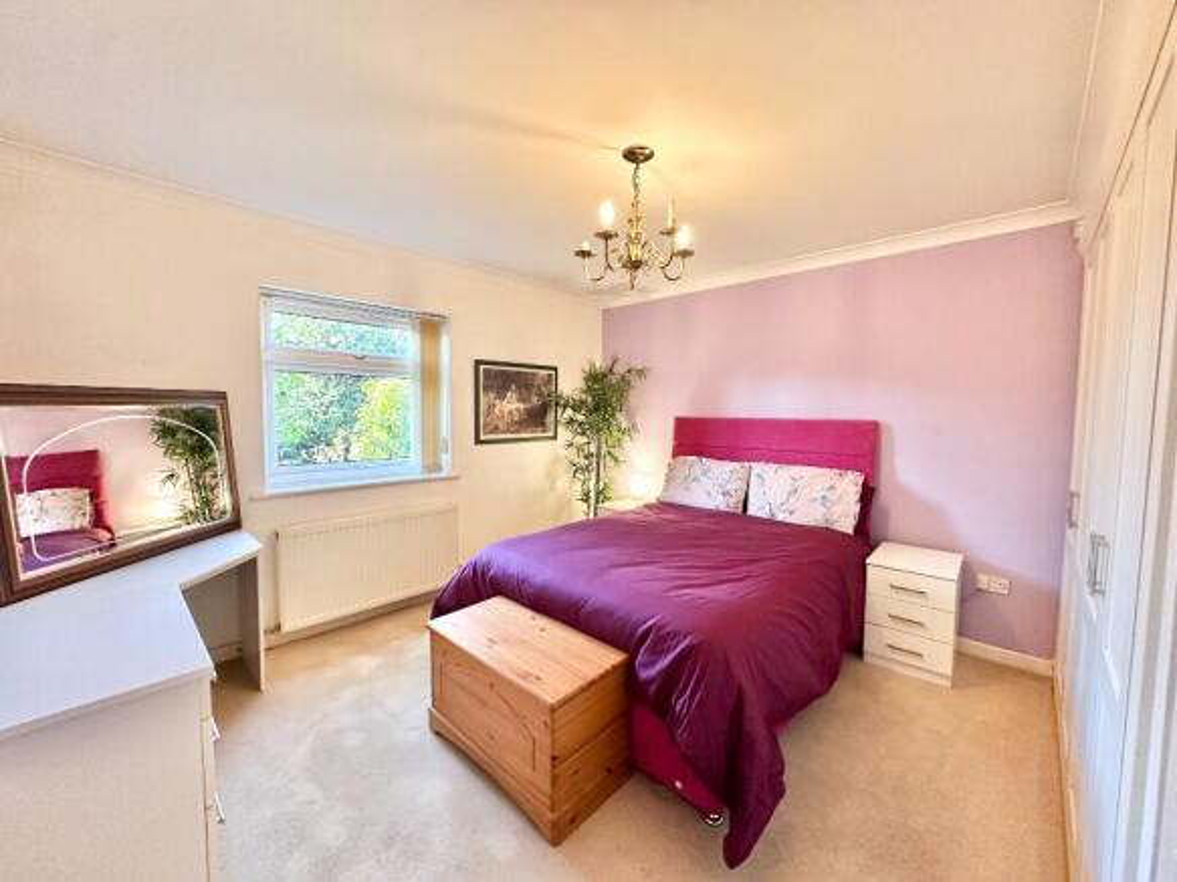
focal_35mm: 14
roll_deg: -0.2
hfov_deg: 102.1
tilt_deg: -2.8
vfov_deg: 85.7
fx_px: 476
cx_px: 588
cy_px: 441
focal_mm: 2.22
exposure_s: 1/50
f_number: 2.2
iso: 320
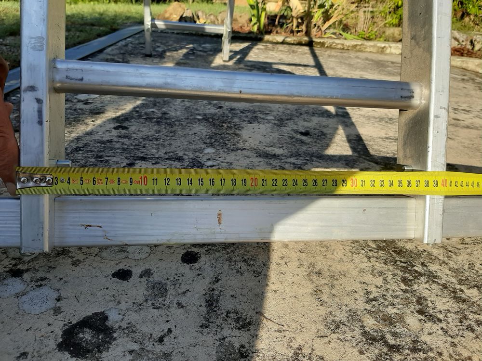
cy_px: 180
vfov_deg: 53.1
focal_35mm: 26
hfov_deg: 67.3
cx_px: 241
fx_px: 362
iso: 40
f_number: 1.7
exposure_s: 1/1754
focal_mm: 3.93
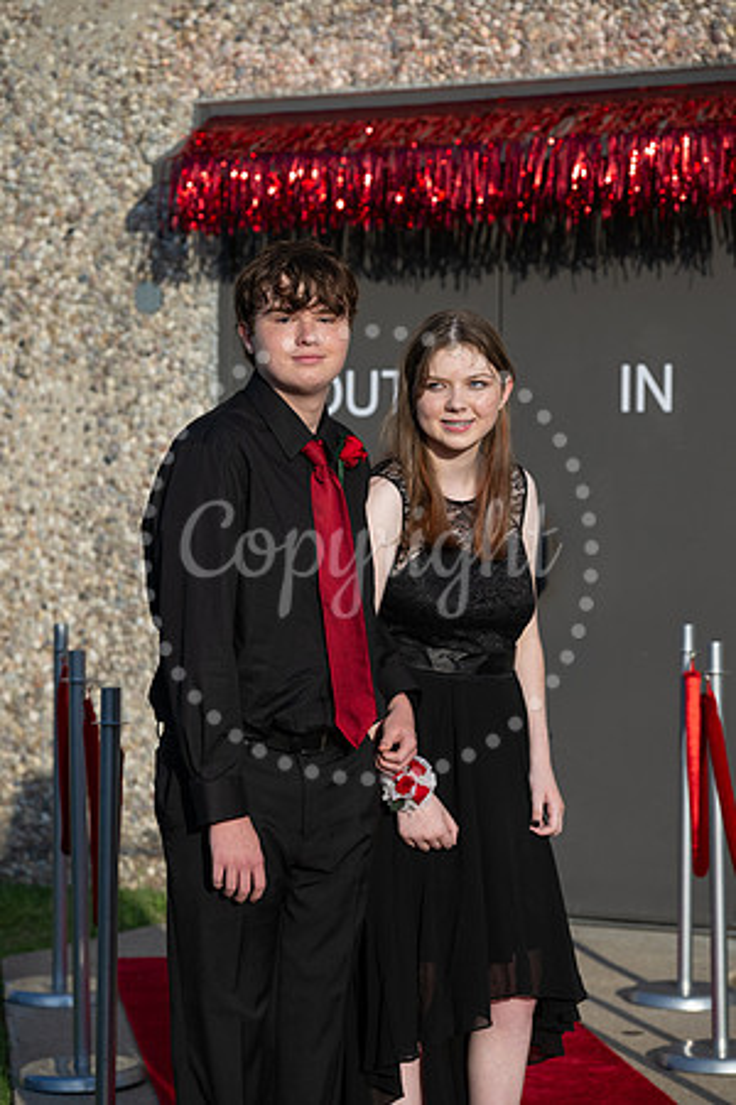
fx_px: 2913
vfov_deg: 21.5
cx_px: 368
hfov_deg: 14.4
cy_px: 552
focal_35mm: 95
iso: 320
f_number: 5
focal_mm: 95
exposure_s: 1/2000
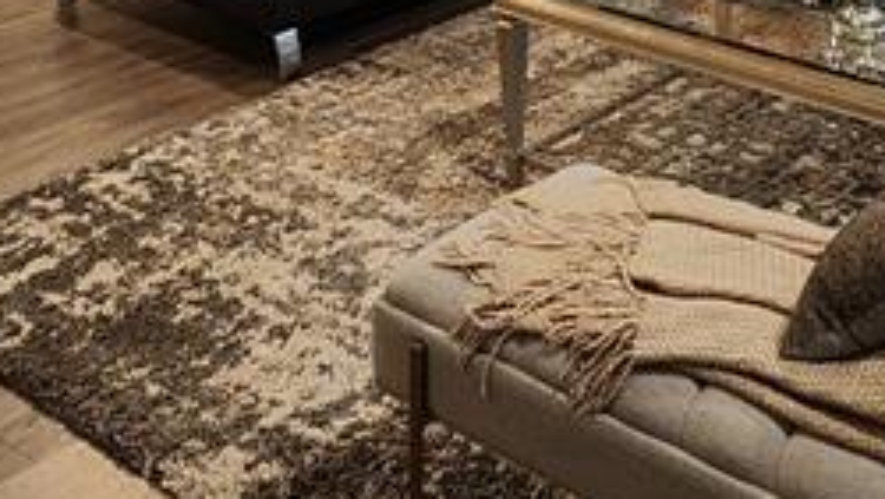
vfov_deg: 16.1
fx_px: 1362
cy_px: -503
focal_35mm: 58
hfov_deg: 35.8
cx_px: 542
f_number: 2.2
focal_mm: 2.2
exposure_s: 1/30
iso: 500
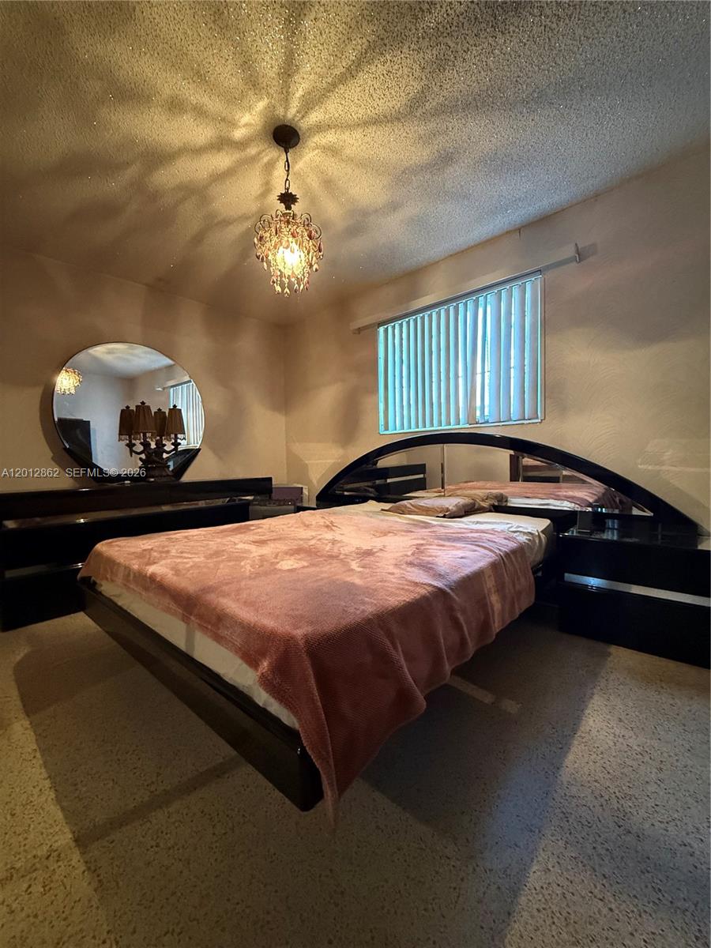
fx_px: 383
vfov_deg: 102.1
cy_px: 474
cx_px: 356
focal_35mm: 14
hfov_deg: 85.7
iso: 1000
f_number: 2.2
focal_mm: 2.22
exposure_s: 1/60
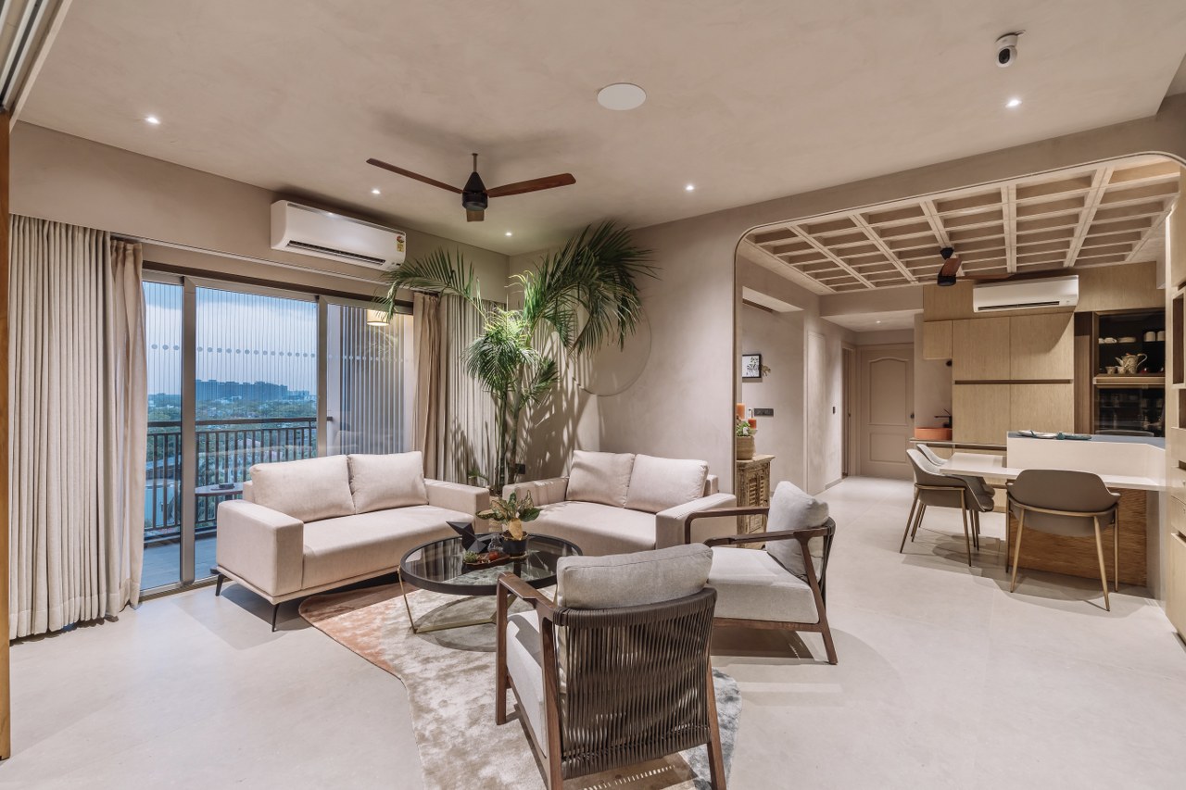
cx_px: 593
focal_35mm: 16
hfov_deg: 96.7
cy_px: 395
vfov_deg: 73.7
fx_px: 527
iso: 200
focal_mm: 16
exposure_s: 1/3
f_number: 8
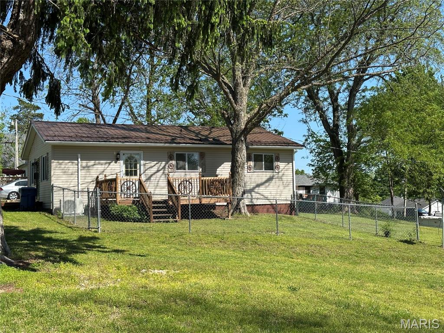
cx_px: 222
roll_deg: +0.6
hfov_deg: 39.7
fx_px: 616
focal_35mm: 48
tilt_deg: +3.5
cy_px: 166
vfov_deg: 30.3
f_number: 1.78
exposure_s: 1/3058
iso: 64
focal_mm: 6.86
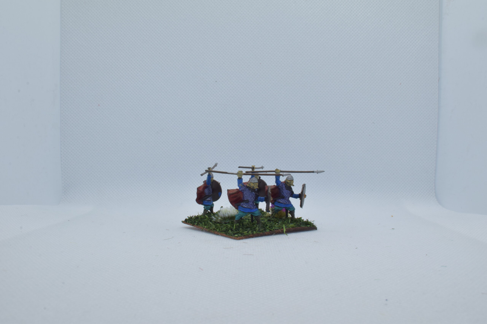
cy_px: 162
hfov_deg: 55.1
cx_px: 244
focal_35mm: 34
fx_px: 467
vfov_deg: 38.4
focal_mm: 23
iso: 800
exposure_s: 1/60
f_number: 25
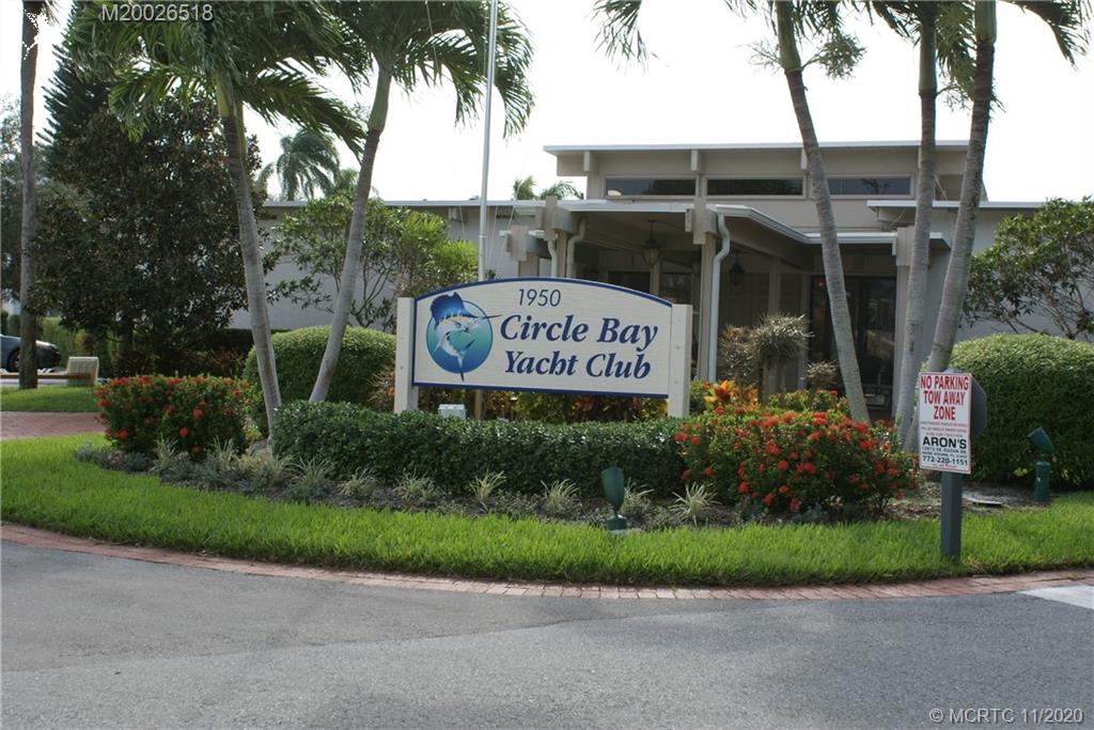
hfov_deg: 43.6
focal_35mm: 45
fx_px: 1368
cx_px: 547
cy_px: 365
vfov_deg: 29.9
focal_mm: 30
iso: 100
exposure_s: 1/160
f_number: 9
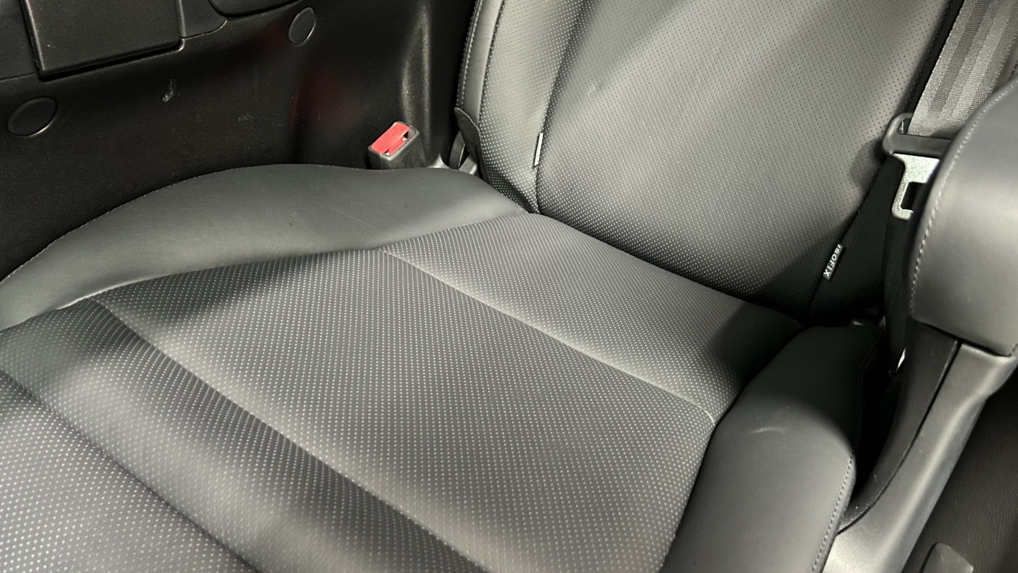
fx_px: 864
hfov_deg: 60.9
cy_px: 339
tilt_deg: -36.4
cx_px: 552
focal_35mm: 32
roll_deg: -6.9
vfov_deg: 36.6
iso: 640
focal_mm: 5.7
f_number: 1.5
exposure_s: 1/25
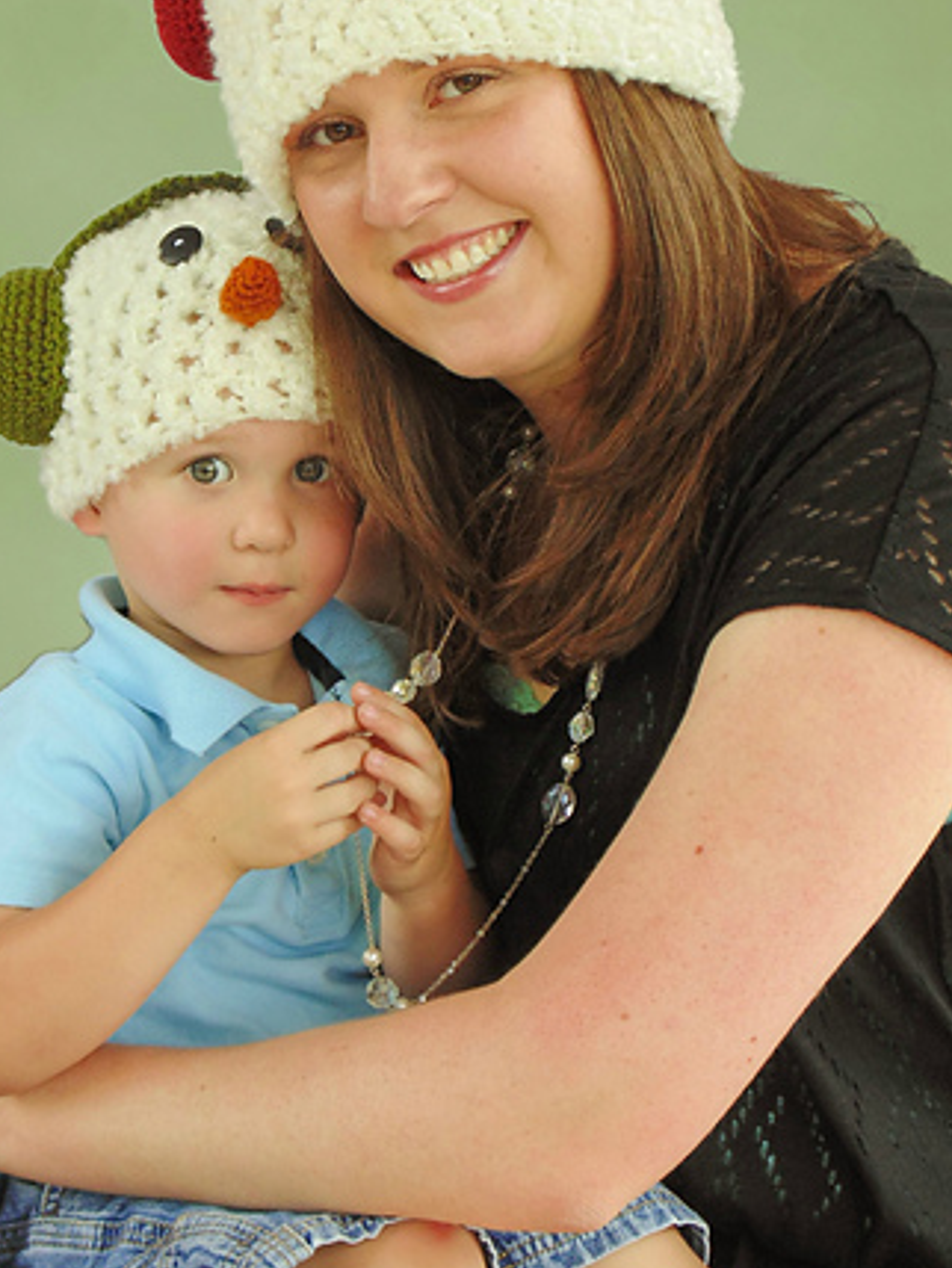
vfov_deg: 24.6
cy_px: 437
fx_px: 2895
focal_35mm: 79
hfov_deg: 18.6
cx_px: 361
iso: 80
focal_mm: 9.5
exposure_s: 1/60
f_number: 3.9
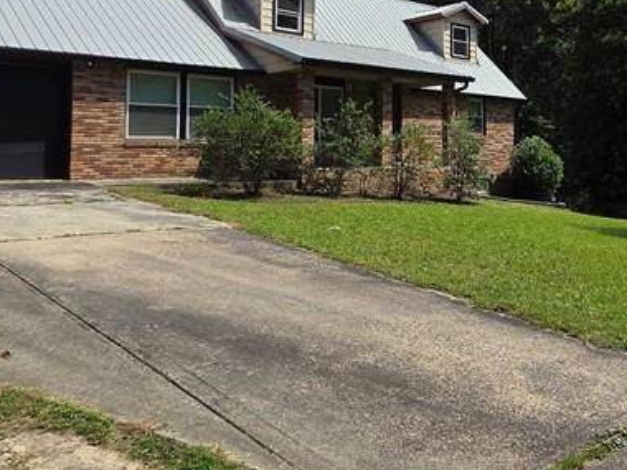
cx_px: 459
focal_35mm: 35
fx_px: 634
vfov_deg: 39.5
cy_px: 110
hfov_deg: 50.8
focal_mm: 2.2
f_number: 2.2
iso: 50
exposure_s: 1/3354
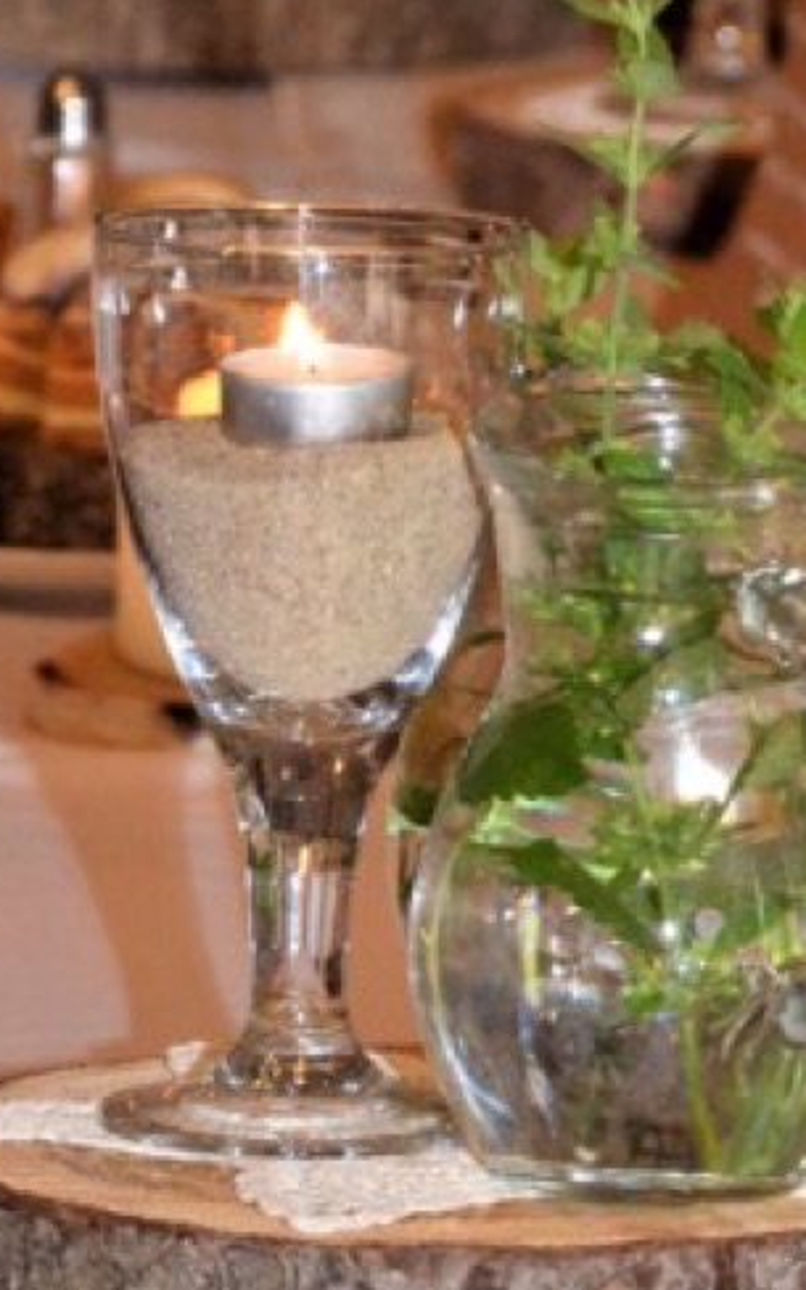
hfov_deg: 2.5
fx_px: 18475
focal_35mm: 526
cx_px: 1021
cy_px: 843
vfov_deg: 4.0
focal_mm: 105
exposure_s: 1/60
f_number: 5.6
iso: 2500
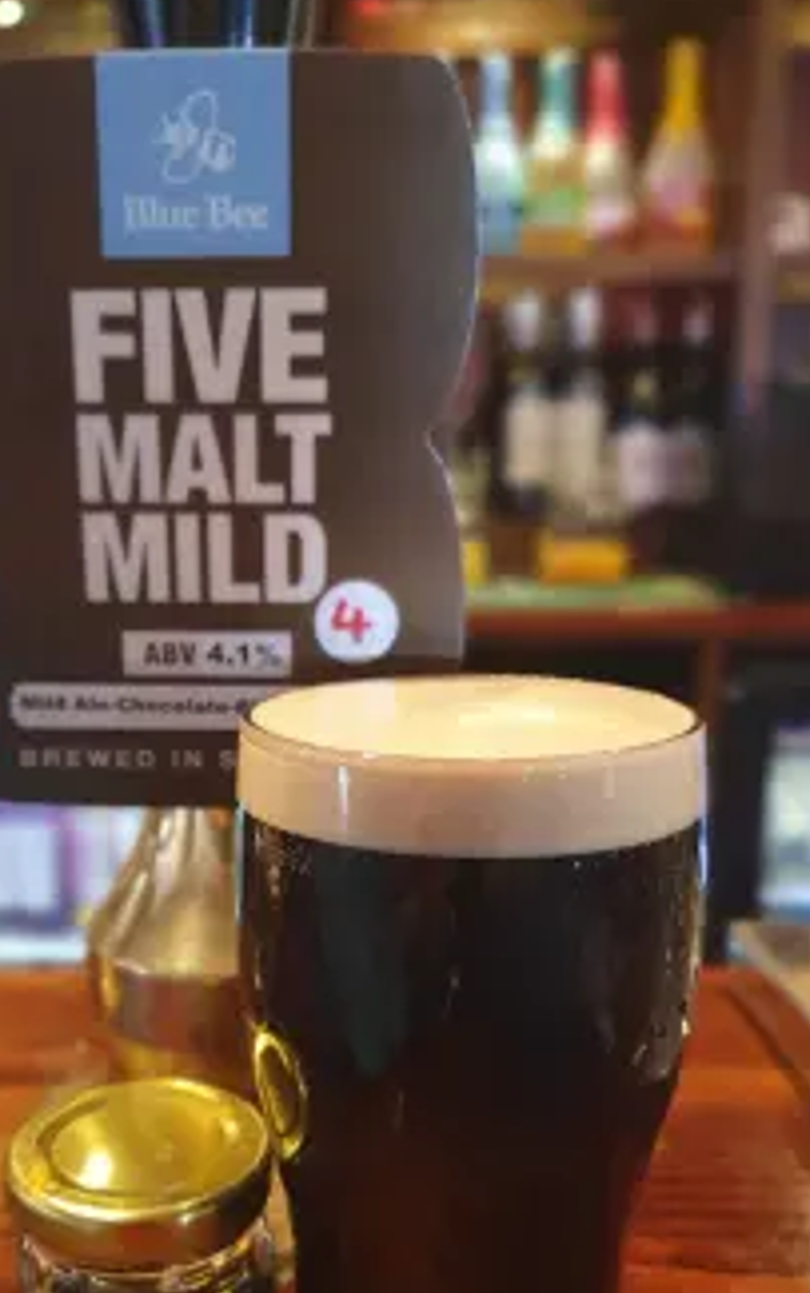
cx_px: 291
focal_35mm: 34
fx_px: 1199
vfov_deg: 56.3
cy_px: 766
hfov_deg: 37.1
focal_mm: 4.32
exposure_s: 1/50
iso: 320
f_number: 1.5
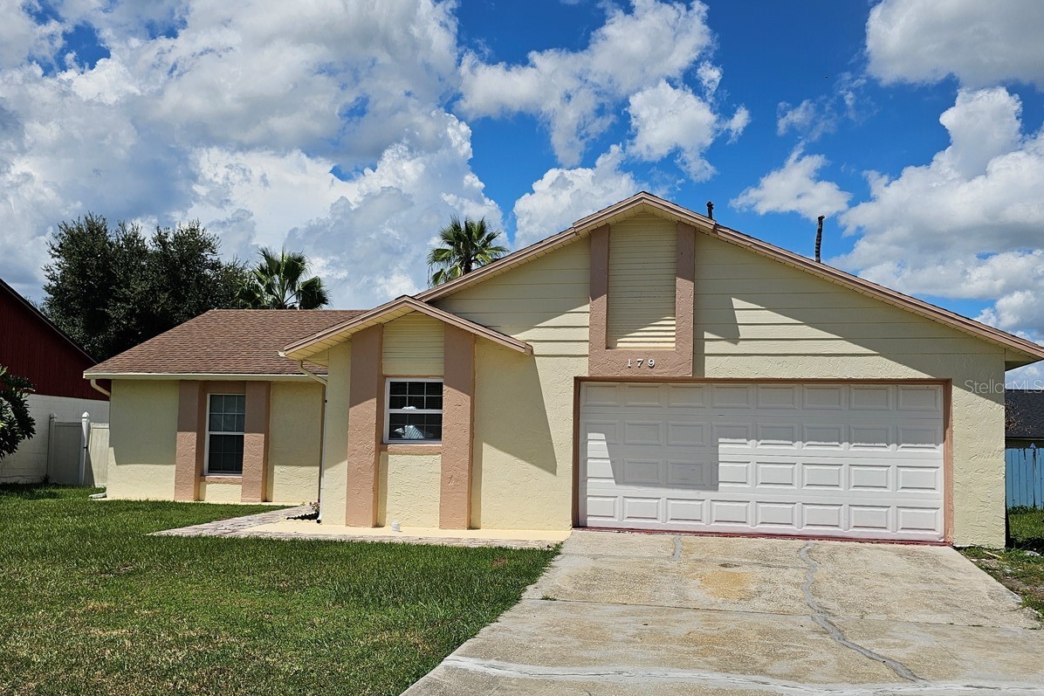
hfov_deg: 58.7
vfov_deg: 41.0
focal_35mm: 32
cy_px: 386
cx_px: 523
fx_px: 928
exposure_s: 1/2151
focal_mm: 6.3
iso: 10
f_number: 1.7
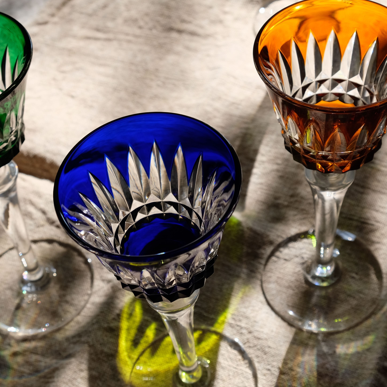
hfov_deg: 25.7
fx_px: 847
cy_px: 210
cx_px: 219
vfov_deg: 25.7
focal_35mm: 67
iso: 400
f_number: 5.6
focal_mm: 25.4
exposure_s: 1/500
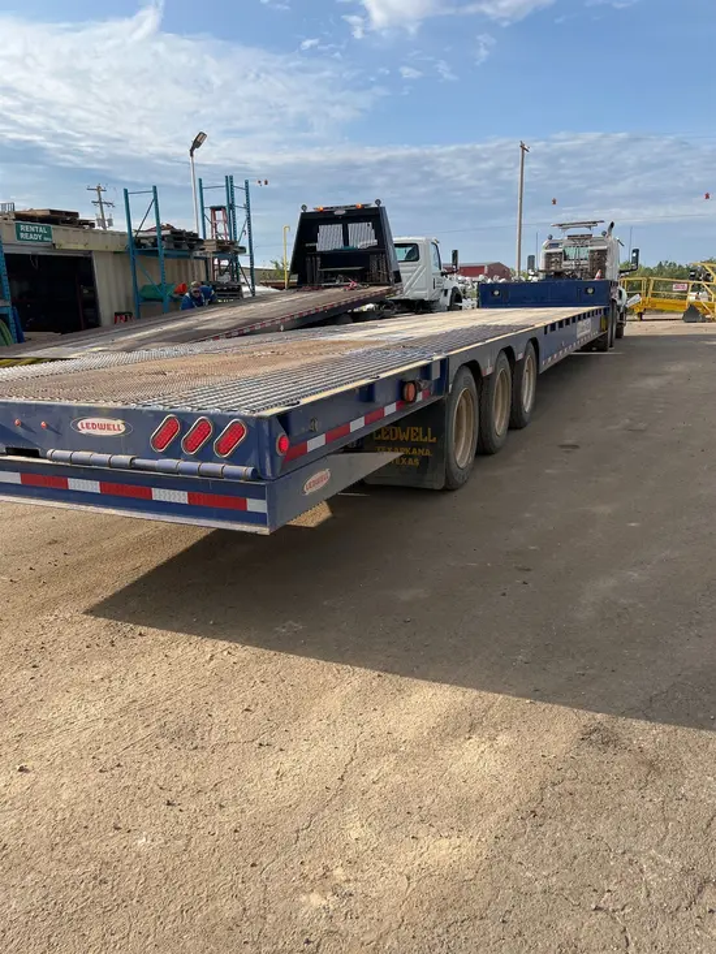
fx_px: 717
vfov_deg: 67.3
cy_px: 477
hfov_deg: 53.1
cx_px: 358
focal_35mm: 26
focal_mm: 5.1
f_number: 1.6
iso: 50
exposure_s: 1/2309
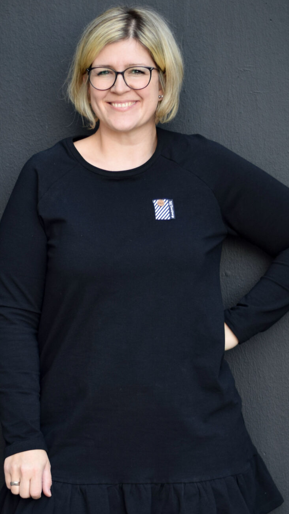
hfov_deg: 7.8
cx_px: 100
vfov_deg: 13.8
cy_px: 352
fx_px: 2112
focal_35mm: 155
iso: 100
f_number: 1.8
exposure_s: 1/250
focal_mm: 50
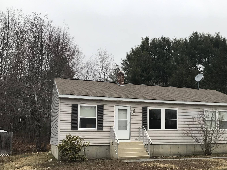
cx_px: 150
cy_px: 123
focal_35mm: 41
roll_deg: -0.1
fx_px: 269
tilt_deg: +5.6
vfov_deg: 34.6
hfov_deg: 45.1
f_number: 1.8
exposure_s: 1/424
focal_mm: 3.99
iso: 20
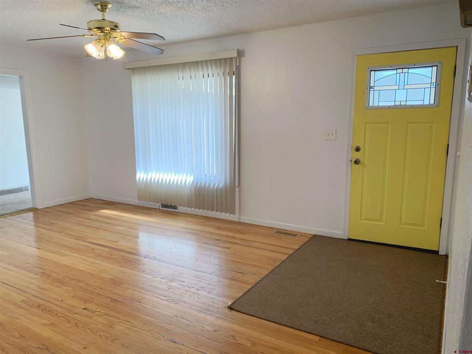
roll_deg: +0.3
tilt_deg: -11.1
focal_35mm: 26
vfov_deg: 53.1
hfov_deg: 67.3
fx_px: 355
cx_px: 236
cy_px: 177
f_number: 1.8
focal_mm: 4.25
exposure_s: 1/121
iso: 32
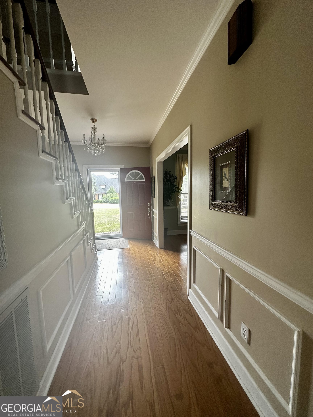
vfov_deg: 102.1
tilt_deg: -5.9
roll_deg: +0.8
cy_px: 208
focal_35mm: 14
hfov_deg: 85.7
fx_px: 169
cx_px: 156
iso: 125
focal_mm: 2.22
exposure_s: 1/99
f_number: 2.2
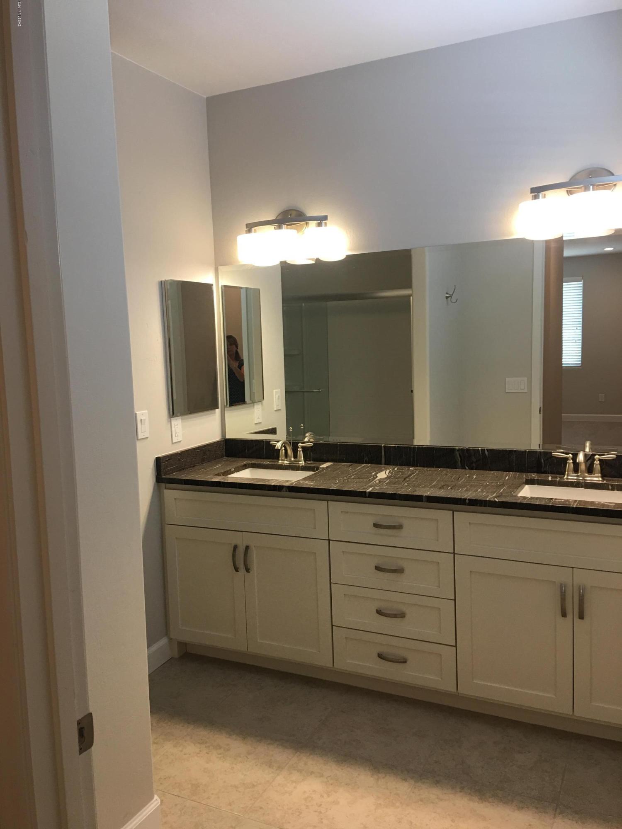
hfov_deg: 48.2
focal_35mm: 29
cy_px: 414
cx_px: 311
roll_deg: +1.1
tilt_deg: -4.1
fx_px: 695
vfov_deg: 61.7
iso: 32
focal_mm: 4.15
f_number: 2.2
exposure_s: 1/30
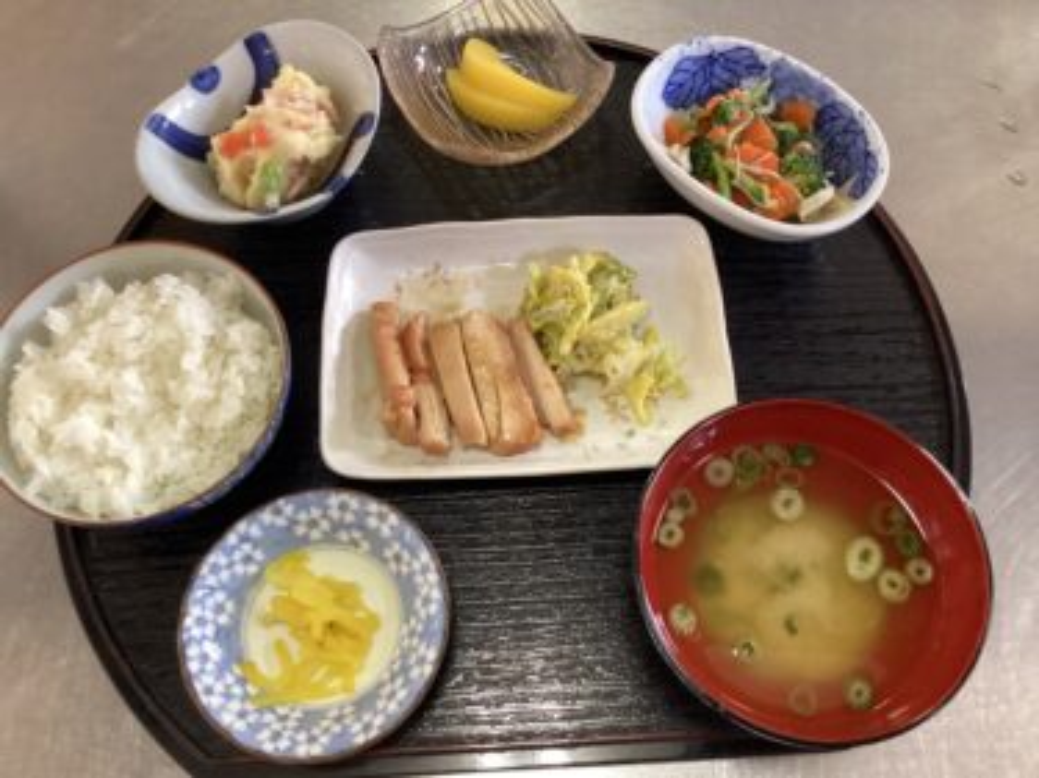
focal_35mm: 31
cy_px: 389
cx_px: 520
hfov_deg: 58.4
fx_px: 930
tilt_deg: -66.9
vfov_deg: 45.4
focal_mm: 3.3
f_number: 2.4
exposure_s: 1/40
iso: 320
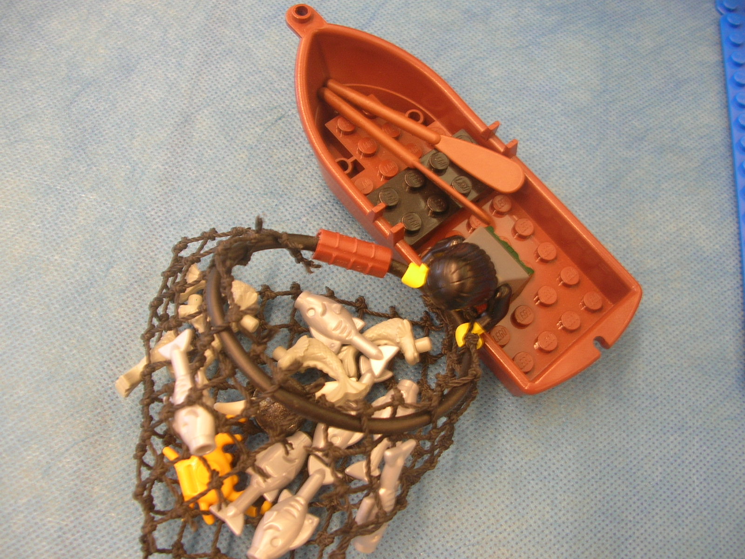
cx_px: 372
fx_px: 753
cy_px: 280
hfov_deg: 52.6
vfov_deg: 40.7
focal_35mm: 35
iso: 50
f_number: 2.8
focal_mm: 5.8
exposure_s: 1/6.1
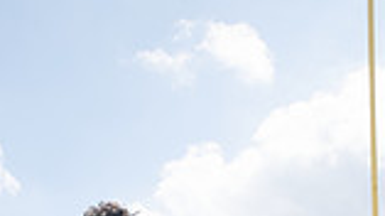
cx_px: 128
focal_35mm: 96
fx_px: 979
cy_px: 533
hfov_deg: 22.2
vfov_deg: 10.6
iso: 125
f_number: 7.1
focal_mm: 32
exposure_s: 1/400
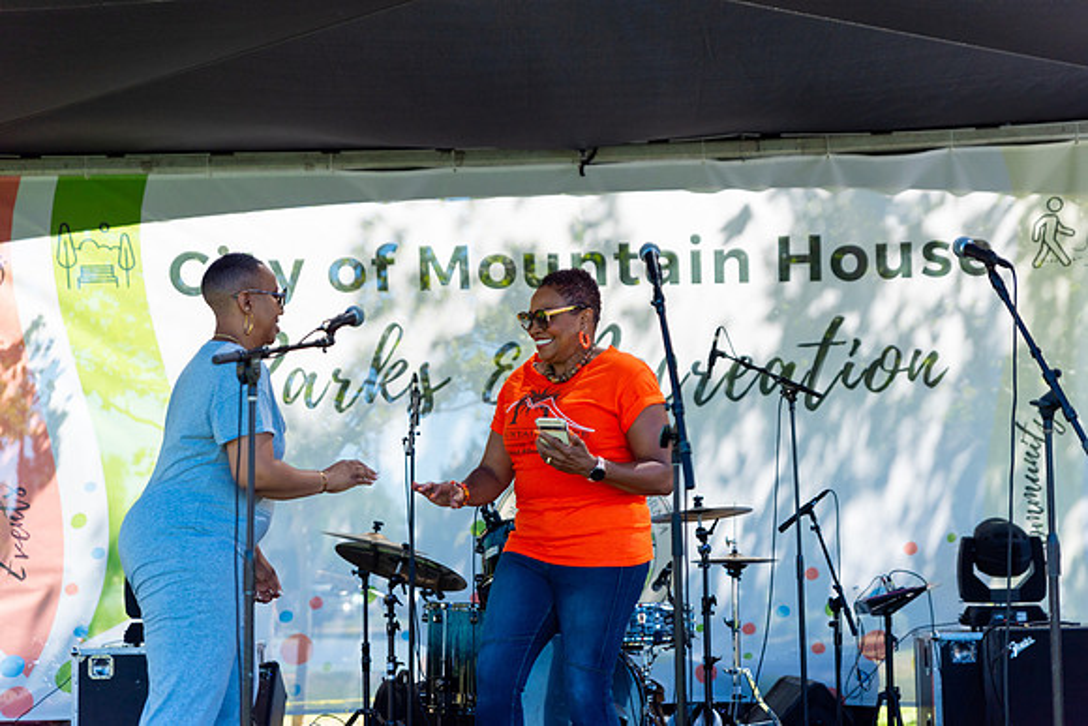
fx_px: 2116
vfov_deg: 19.5
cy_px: 363
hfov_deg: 28.8
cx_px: 544
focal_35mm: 70
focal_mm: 70
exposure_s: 1/4000
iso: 160
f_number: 2.8
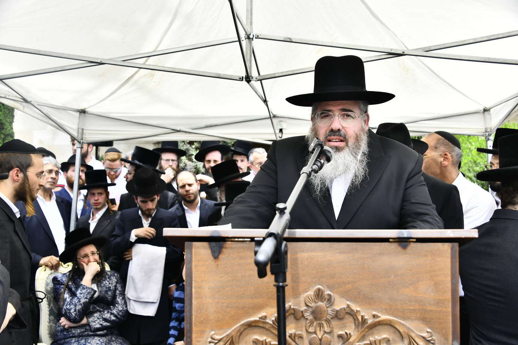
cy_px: 172
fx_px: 604
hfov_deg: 46.4
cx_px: 259
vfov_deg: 31.9
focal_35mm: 42
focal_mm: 42
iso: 200
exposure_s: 1/200
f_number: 5.6
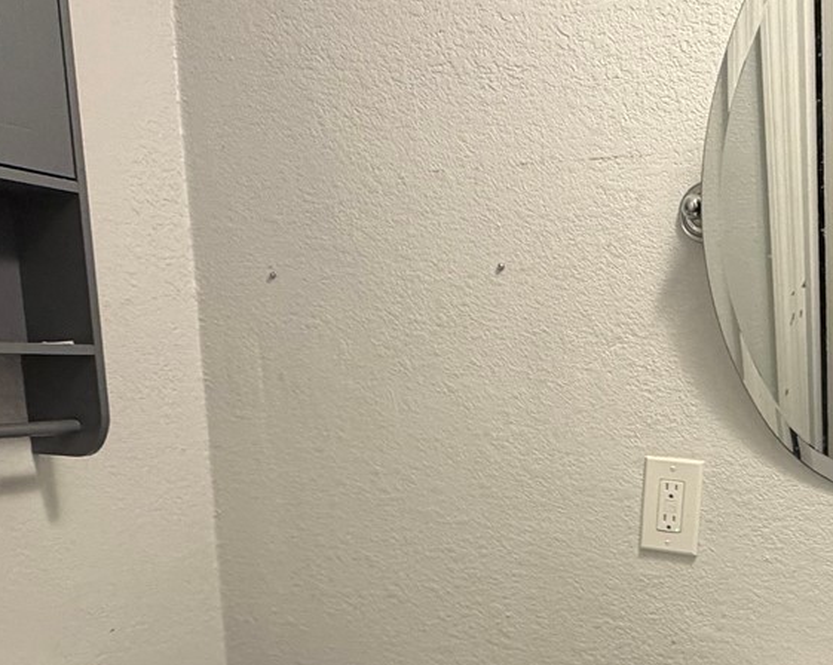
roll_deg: -0.8
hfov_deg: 45.1
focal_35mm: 39
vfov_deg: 36.2
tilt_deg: -13.6
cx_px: 633
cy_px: 580
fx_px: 961
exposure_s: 1/60
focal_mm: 2.22
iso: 250
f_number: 2.2
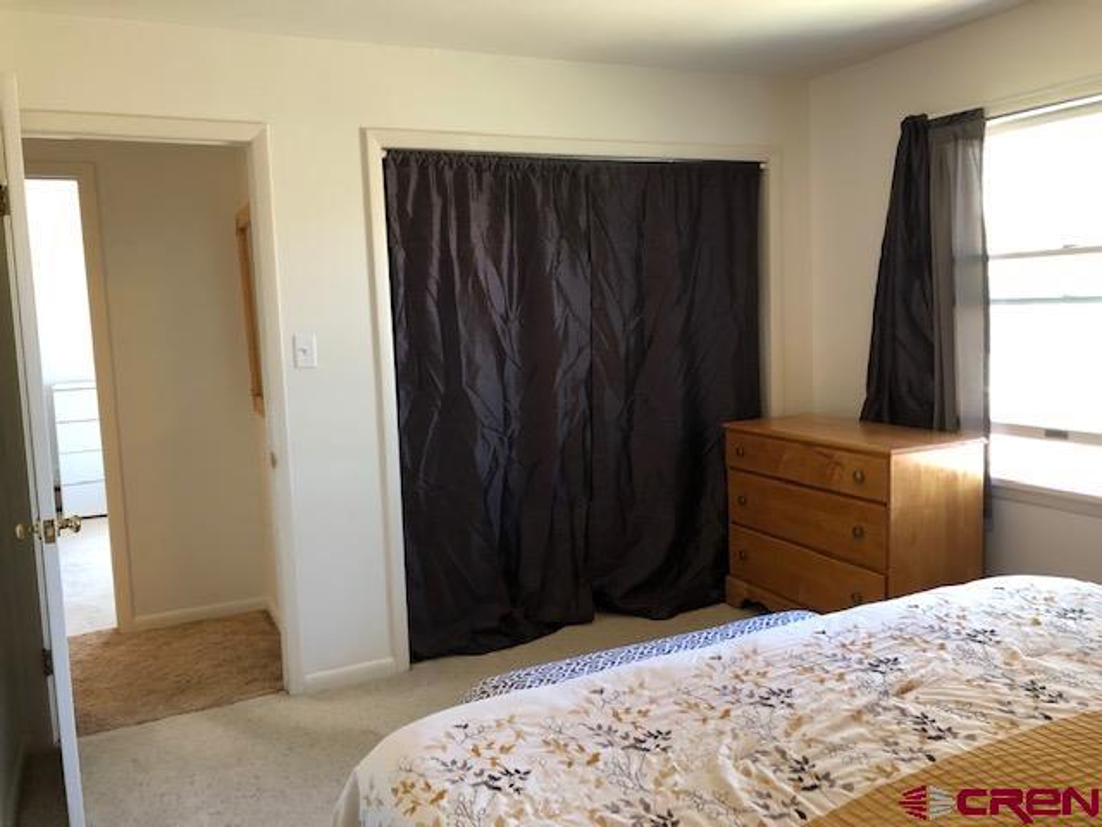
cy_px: 414
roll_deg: +2.8
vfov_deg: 49.7
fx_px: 891
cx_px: 551
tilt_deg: -7.0
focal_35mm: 28
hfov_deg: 63.4
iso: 64
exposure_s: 1/15
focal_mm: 3.99
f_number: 1.8
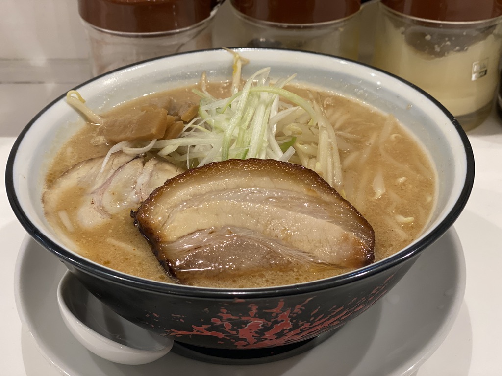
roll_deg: +0.6
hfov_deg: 36.8
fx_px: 754
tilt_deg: -35.4
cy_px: 188
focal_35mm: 52
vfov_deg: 28.0
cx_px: 251
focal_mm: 6
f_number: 2
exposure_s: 1/100
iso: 160
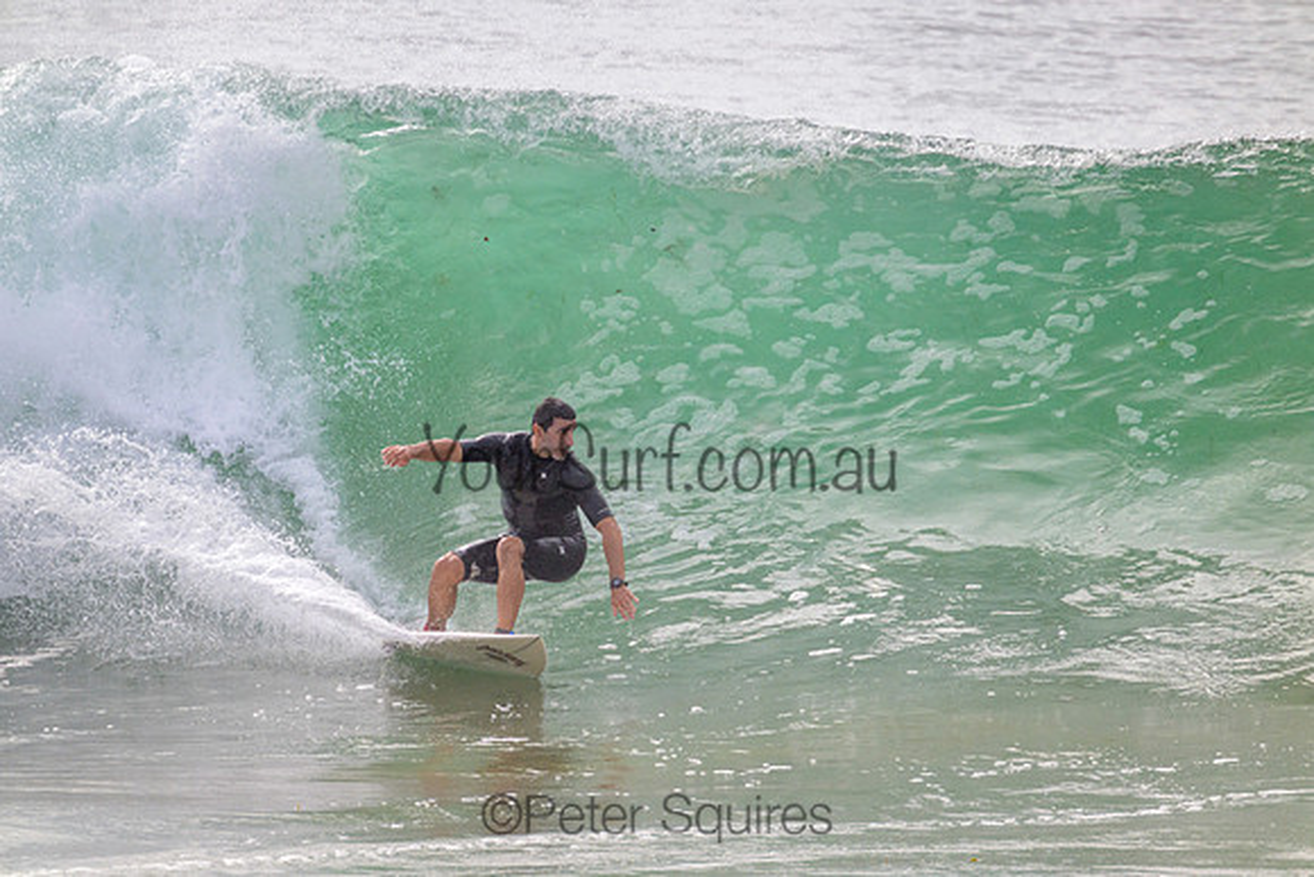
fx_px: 29205
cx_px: 657
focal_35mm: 800
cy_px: 438
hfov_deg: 2.6
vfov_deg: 1.7
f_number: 11
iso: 900
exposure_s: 1/2000
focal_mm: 800
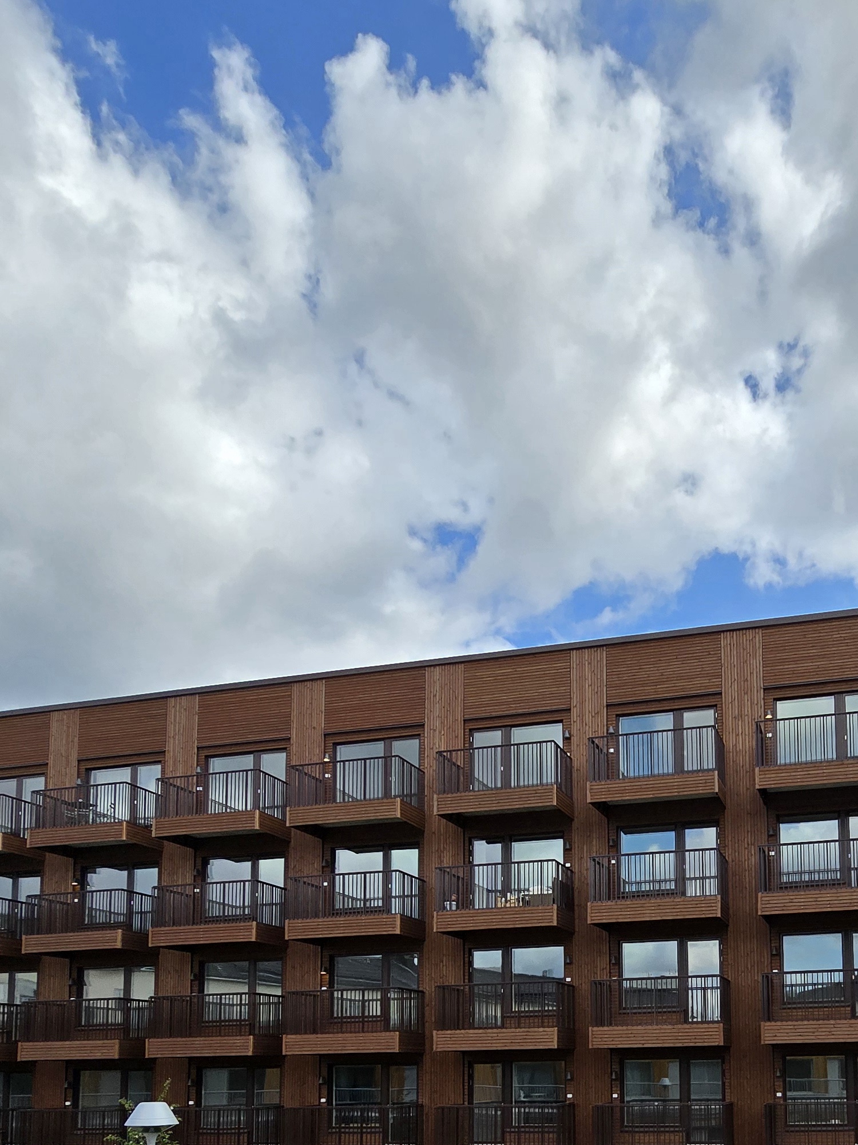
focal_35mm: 26
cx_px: 670
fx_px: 859
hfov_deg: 50.3
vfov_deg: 59.3
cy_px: 988
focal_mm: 2.2
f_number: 2.2
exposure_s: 1/2500
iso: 50
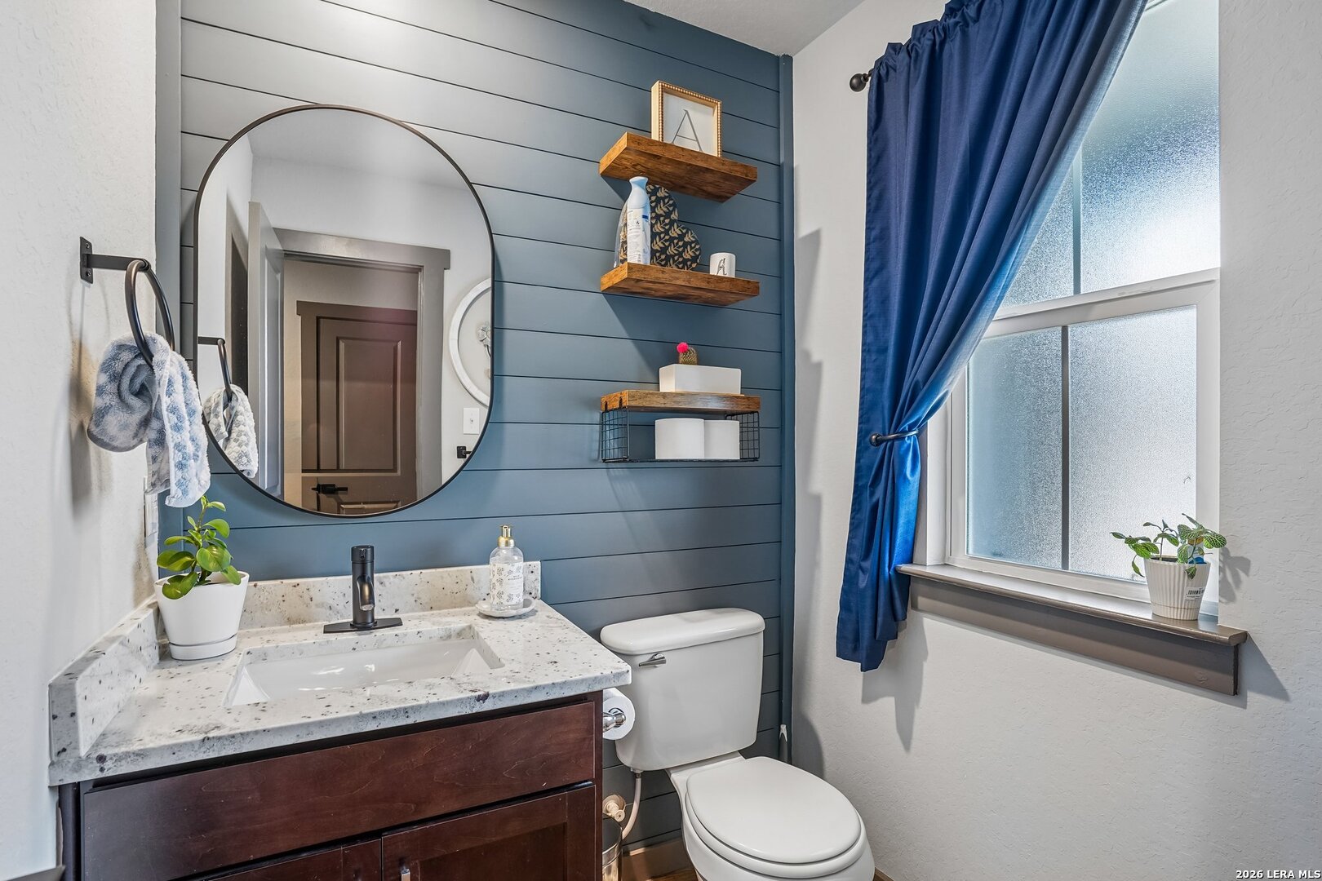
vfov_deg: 70.4
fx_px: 624
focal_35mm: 17
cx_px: 661
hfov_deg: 93.3
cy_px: 440
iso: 400
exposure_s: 1/10
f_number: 8
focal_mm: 17
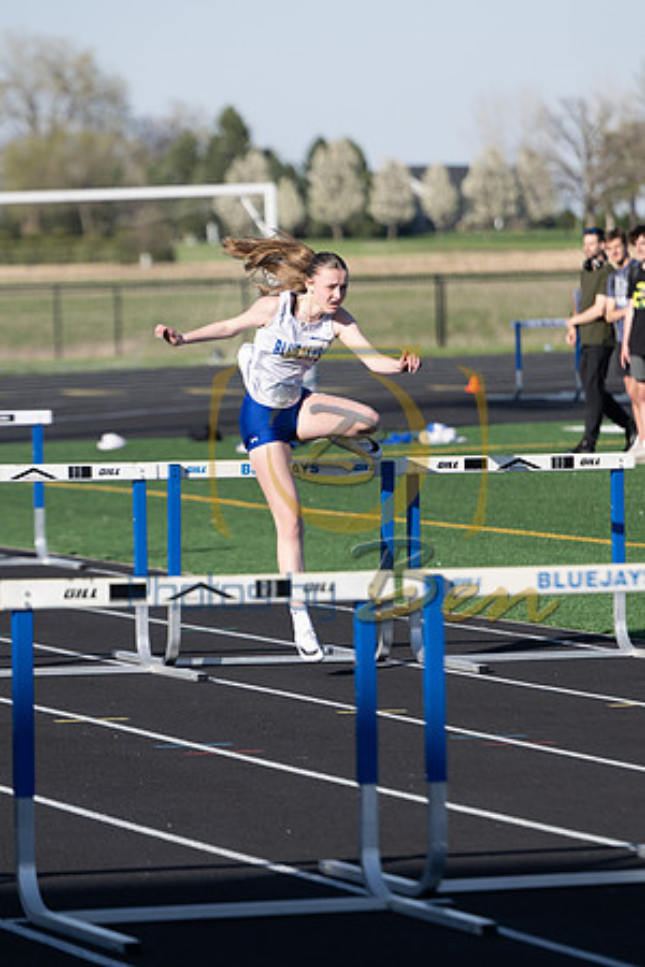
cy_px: 484
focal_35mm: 210
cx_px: 322
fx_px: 5643
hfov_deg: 6.5
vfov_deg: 9.8
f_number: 3.2
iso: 100
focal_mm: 140
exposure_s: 1/1250
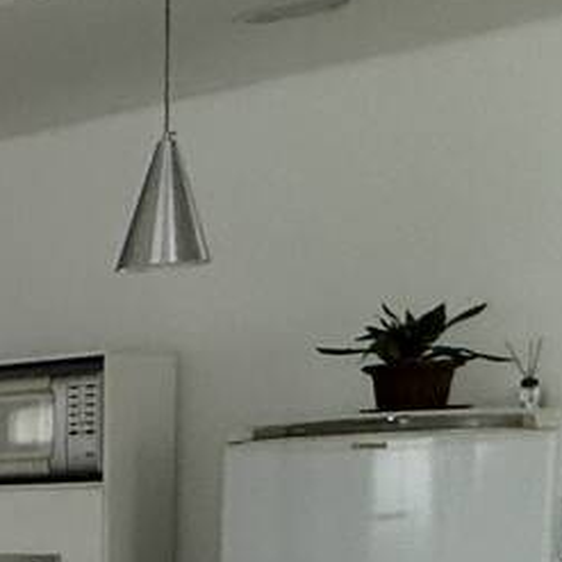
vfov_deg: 22.6
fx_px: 1323
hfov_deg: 13.5
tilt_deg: -4.9
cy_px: 614
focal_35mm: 72
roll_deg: +3.7
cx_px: -915
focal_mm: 2.22
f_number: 2.2
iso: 400
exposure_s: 1/60
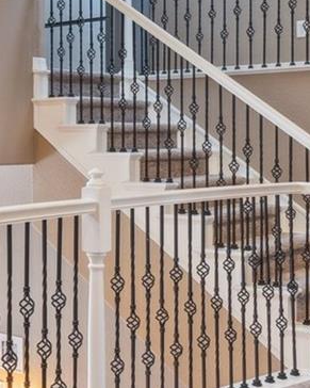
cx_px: -18
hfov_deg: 22.1
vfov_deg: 28.6
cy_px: 134
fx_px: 757
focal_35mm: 66
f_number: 6.7
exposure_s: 1/15
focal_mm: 16
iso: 100
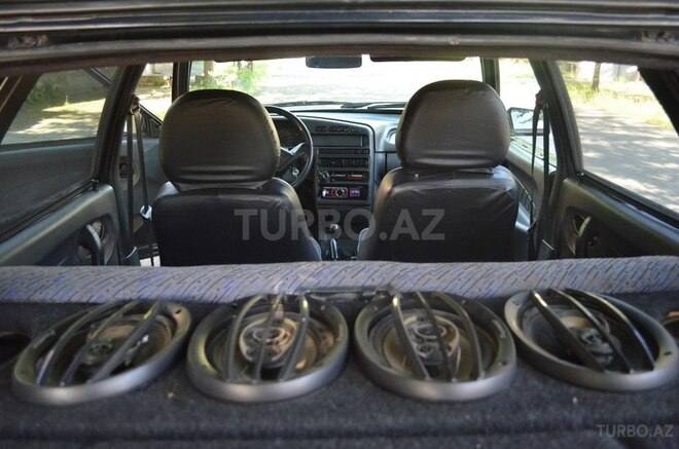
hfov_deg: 62.0
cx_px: 340
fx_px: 565
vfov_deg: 43.4
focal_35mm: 30
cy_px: 224
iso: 1600
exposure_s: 1/250
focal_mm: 20
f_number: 3.8
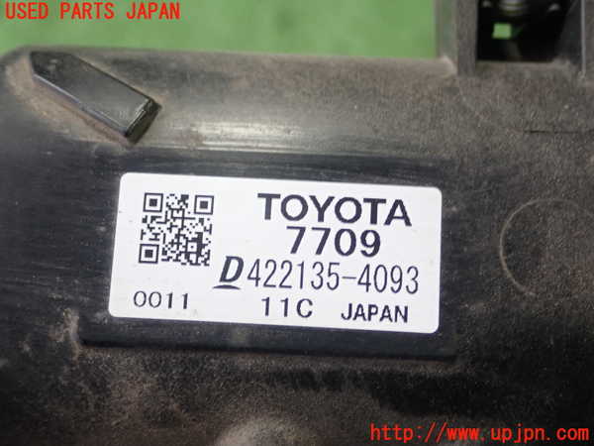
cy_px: 223
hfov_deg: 43.9
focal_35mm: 43
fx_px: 738
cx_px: 297
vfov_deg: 33.6
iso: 200
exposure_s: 1/40
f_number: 2.9
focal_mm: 7.86
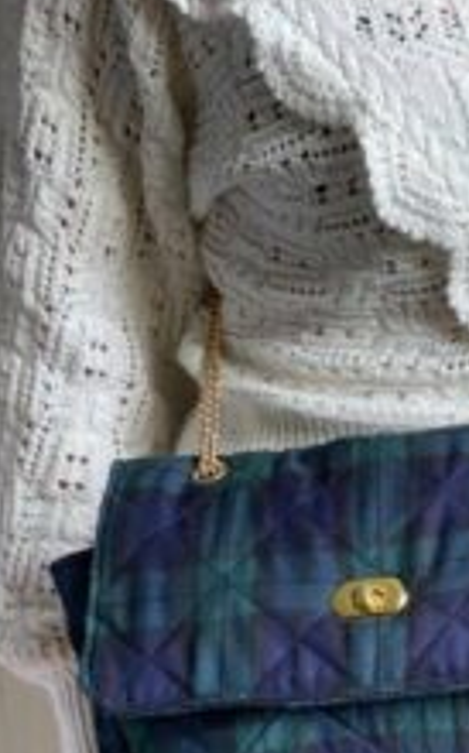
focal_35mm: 107
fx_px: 2194
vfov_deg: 19.5
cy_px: 361
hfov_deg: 12.0
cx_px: 510
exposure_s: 1/122
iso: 125
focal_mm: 6
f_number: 2
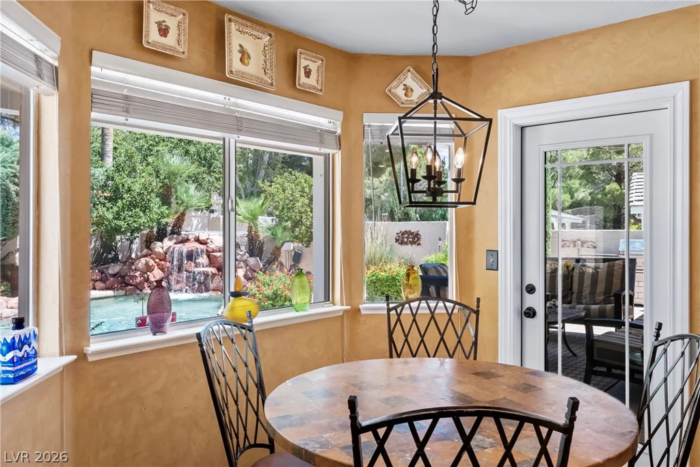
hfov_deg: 67.4
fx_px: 525
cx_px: 350
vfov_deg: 47.9
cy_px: 234
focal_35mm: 27
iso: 400
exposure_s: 1/4
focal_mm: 18
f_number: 8
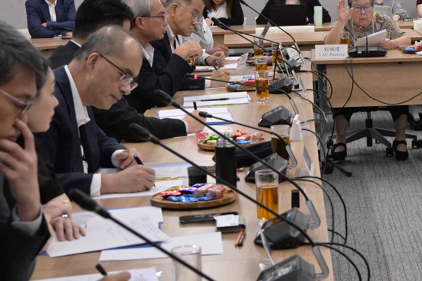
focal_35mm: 112
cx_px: 495
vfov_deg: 12.2
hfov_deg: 17.5
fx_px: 1313
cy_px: 56
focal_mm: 46
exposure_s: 1/125
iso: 4000
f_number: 6.3
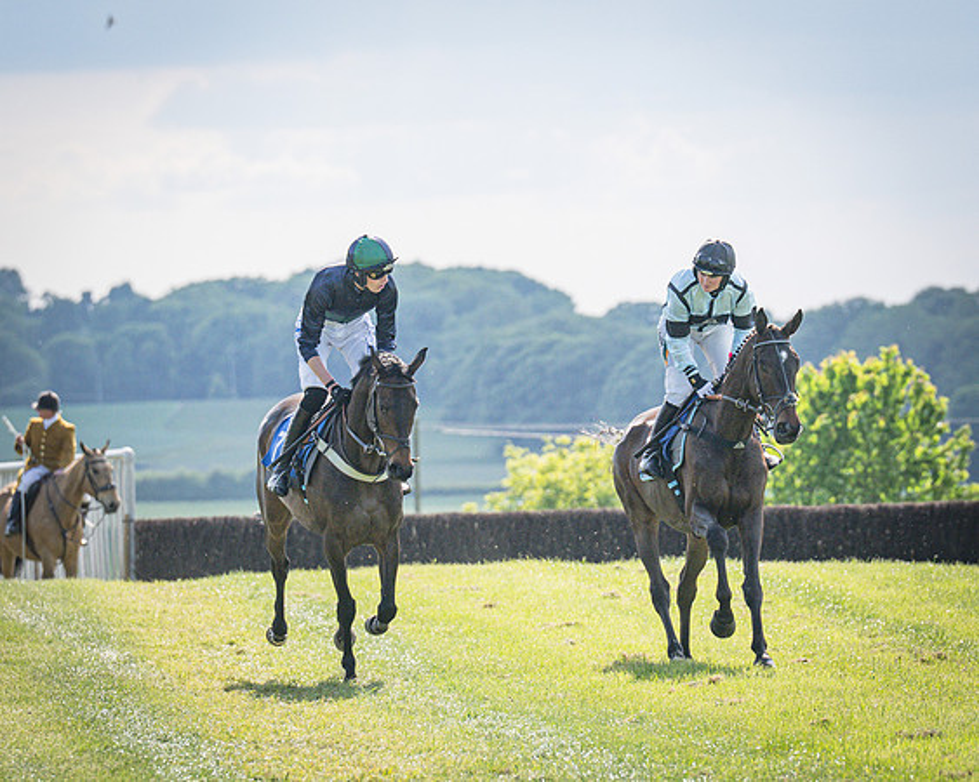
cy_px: 390
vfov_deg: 4.1
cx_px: 544
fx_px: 11036
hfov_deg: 5.1
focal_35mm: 381
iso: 400
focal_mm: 200
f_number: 5
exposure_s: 1/2000
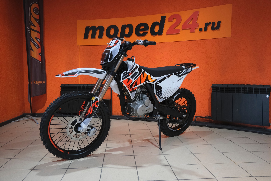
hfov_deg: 61.9
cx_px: 136
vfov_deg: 43.6
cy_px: 90
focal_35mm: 30
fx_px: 226
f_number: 4
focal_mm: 20.2
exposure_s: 1/200
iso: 2000
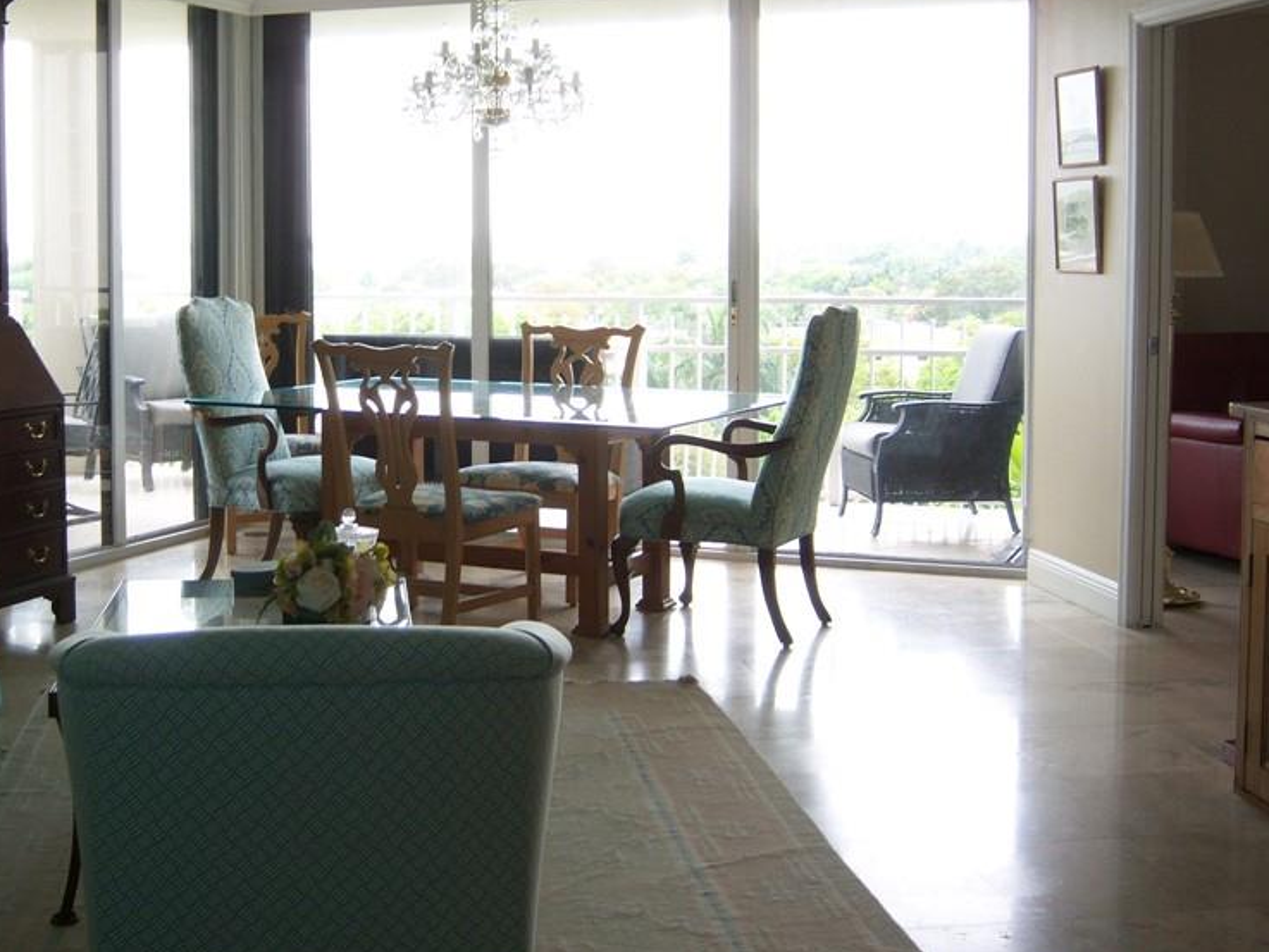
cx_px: 429
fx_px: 1833
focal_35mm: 50
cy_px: 339
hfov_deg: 37.8
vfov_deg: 29.0
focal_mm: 7.5
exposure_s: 1/30
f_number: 2.8
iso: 80
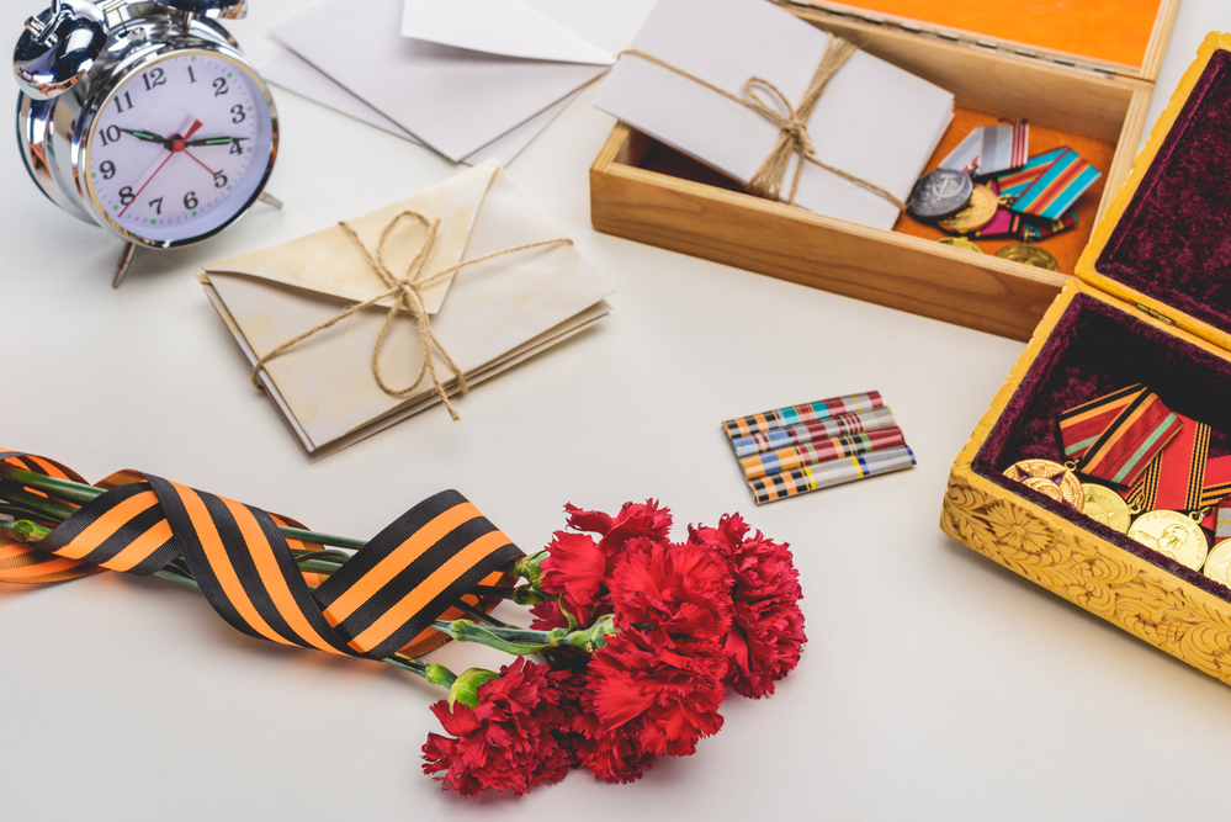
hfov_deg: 39.6
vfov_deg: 27.0
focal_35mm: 50
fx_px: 1710
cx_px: 616
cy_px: 411
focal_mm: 50
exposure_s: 1/160
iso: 160
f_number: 9
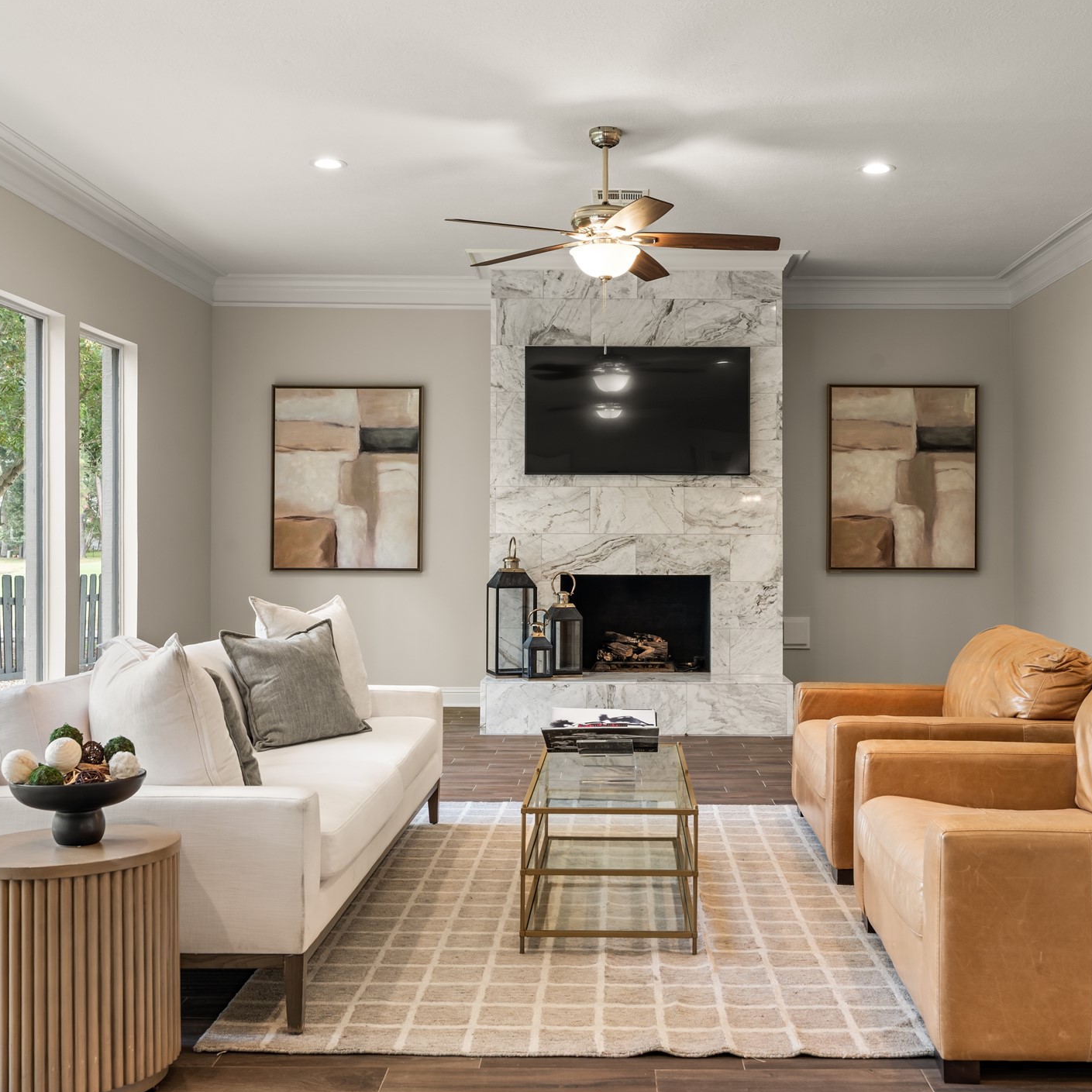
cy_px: 539
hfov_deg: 43.7
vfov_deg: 43.9
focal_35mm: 38
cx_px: 625
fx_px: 1356
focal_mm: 29
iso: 200
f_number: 9
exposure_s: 2
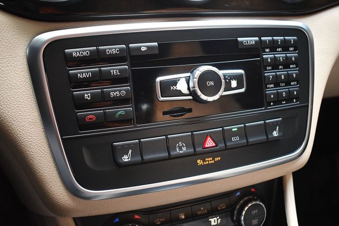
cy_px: 113
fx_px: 395
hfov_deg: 46.4
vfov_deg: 31.9
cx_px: 170
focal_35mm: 42
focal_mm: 28
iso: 2200
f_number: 4.2
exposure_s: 1/125
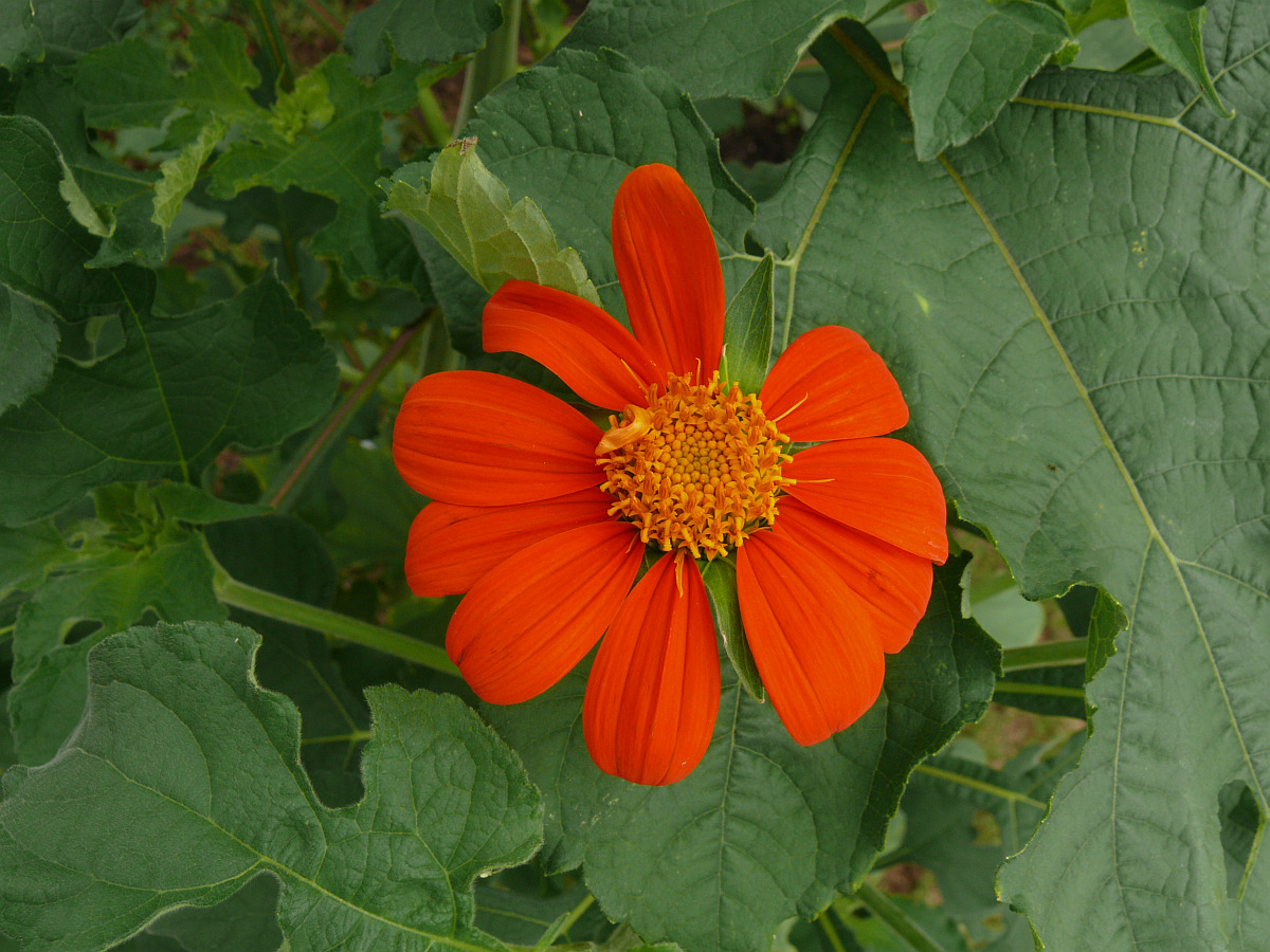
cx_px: 635
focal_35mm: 35
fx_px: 1284
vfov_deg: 40.7
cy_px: 476
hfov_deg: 52.6
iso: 100
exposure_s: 1/250
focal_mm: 7.4
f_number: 5.6
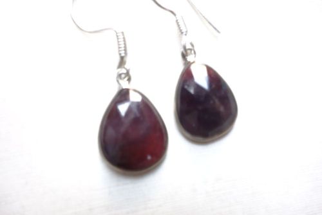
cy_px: 108
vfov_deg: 46.5
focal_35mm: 28
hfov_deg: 65.4
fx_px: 251
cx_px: 161
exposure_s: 1/3
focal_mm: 10.4
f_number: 5.6
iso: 125
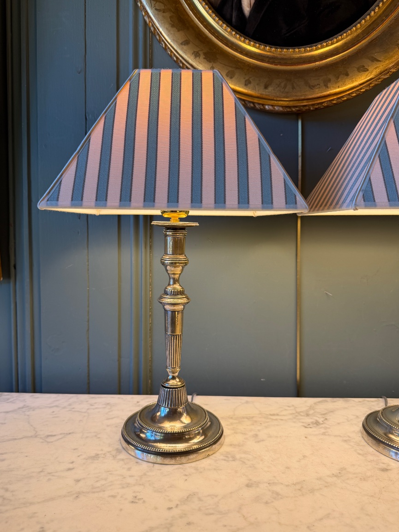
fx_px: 384
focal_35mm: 25
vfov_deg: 69.4
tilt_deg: -3.1
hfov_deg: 54.9
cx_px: 193
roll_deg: -0.7
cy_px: 266
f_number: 1.78
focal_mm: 6.76
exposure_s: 1/121
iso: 80
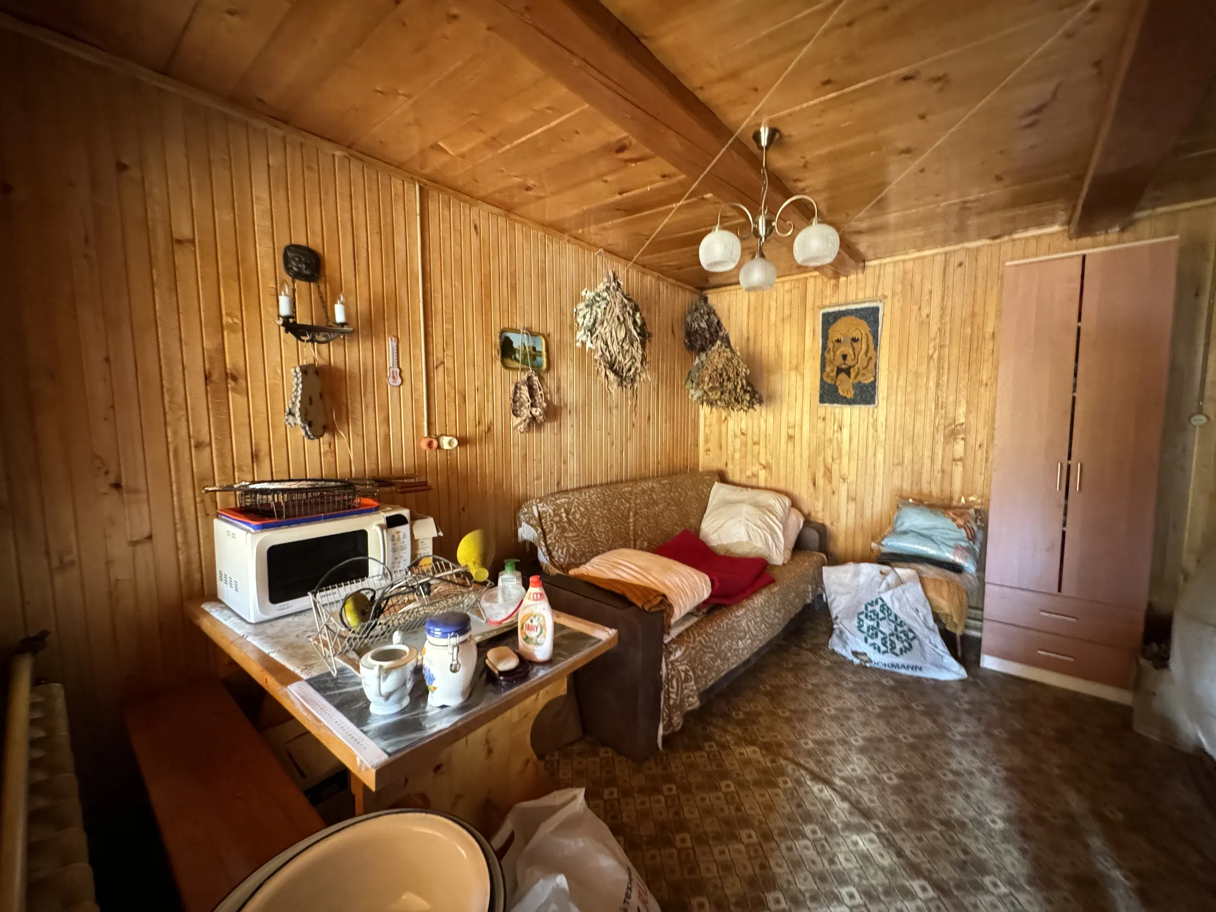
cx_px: 608
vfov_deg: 85.7
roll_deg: -0.4
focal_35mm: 14
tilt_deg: -4.6
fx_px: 492
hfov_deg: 102.1
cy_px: 456
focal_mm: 2.22
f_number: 2.2
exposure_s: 1/32
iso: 1600
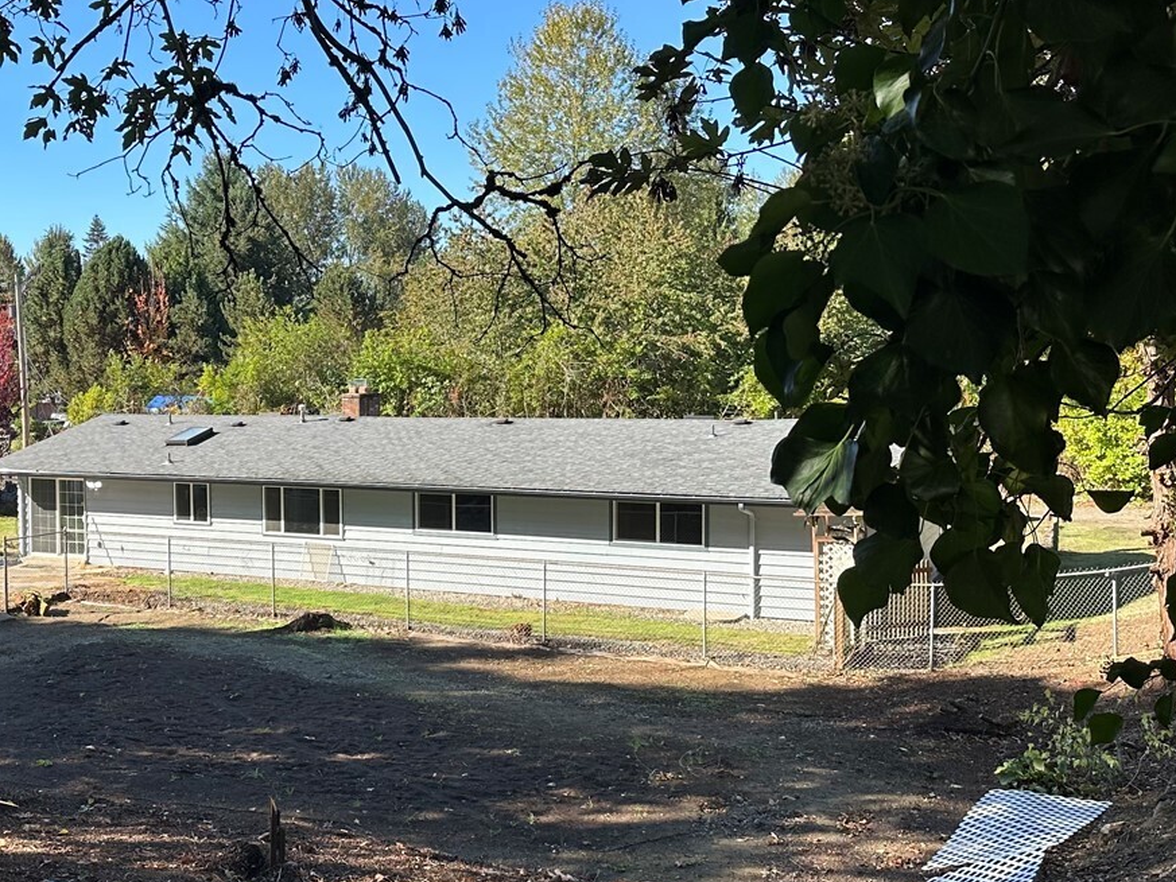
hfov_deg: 41.5
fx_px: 1495
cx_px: 275
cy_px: 456
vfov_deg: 32.9
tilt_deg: -4.2
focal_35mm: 44
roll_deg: +1.7
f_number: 1.78
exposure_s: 1/1587
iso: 80
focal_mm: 6.86
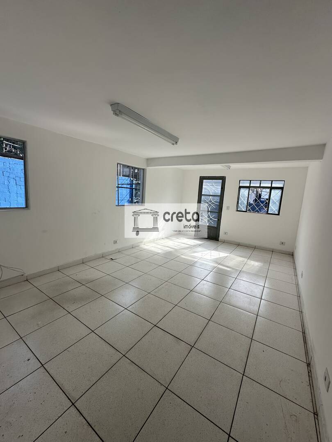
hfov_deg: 85.7
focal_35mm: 14
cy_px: 221
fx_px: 179
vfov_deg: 102.1
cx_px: 166
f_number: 2.2
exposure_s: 1/443
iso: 40
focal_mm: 2.22
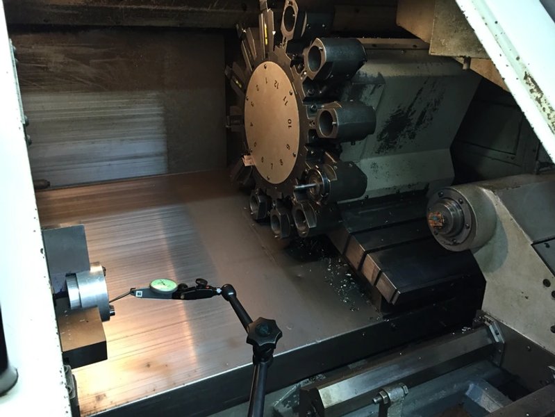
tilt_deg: -20.9
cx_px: 278
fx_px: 465
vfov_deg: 48.3
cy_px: 208
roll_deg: -1.6
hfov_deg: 61.6
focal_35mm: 29
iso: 250
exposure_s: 1/24
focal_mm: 4.15
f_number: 2.2
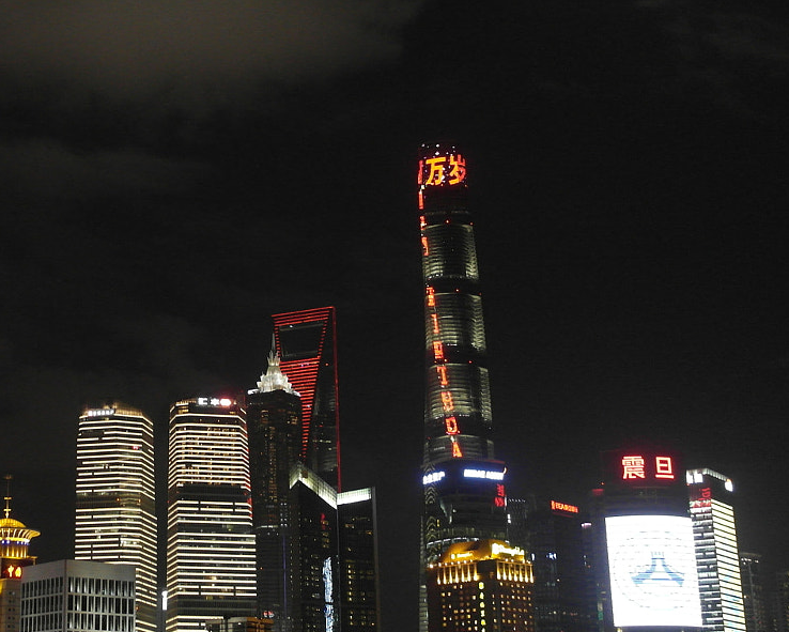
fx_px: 1425
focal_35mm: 61
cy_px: 295
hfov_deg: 30.3
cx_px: 169
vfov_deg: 25.0
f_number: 3.5
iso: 1600
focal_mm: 20
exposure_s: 1/20
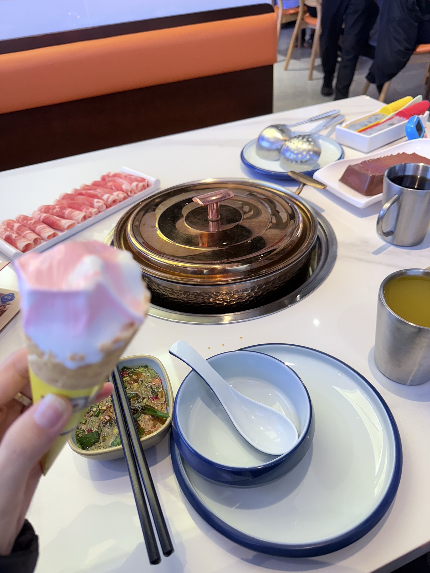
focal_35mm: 24
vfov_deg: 71.6
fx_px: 398
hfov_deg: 56.8
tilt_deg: -41.8
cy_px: 286
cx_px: 215
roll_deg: +4.6
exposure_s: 1/100
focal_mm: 6.76
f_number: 1.78
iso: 125
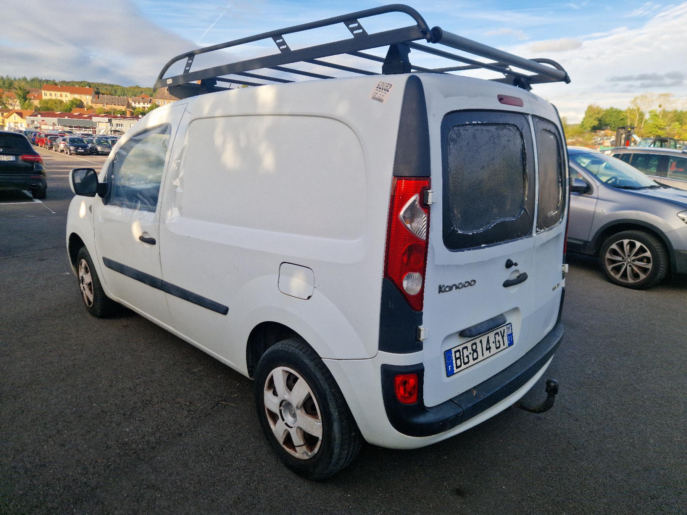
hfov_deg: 73.9
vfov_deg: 58.9
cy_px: 258
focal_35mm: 23
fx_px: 456
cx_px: 344
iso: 50
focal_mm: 5.4
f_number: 1.8
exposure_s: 1/769
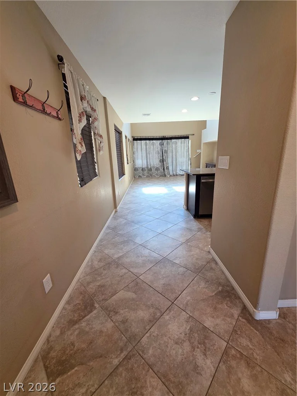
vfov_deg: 106.2
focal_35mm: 13
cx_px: 148
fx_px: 149
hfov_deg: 89.9
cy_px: 198
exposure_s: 1/120
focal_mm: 2.2
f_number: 1.9
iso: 125
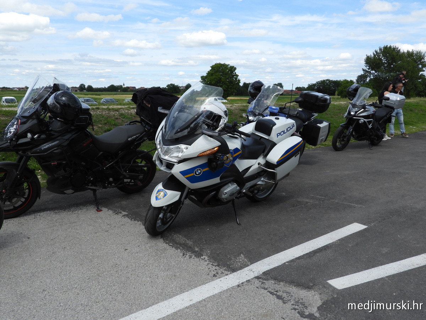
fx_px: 345
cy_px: 160
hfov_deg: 63.4
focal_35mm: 28
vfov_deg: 49.7
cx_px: 213
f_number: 2.8
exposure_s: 1/1250
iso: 100
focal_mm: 5
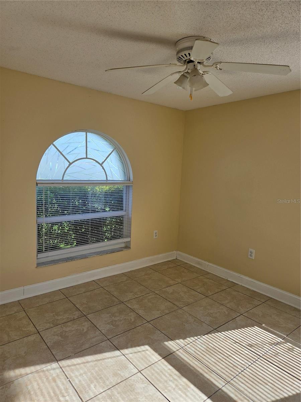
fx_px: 267
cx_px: 150
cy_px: 201
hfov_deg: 58.9
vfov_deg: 73.9
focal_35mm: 23
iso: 80
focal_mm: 5.4
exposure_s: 1/934
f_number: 1.8
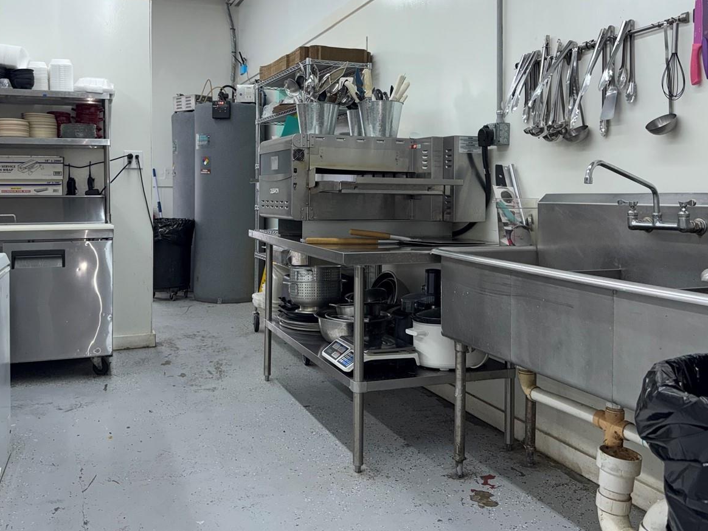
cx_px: 327
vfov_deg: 42.6
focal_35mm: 33
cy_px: 195
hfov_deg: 55.3
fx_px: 675
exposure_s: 1/120
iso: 125
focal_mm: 6.76
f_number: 1.78
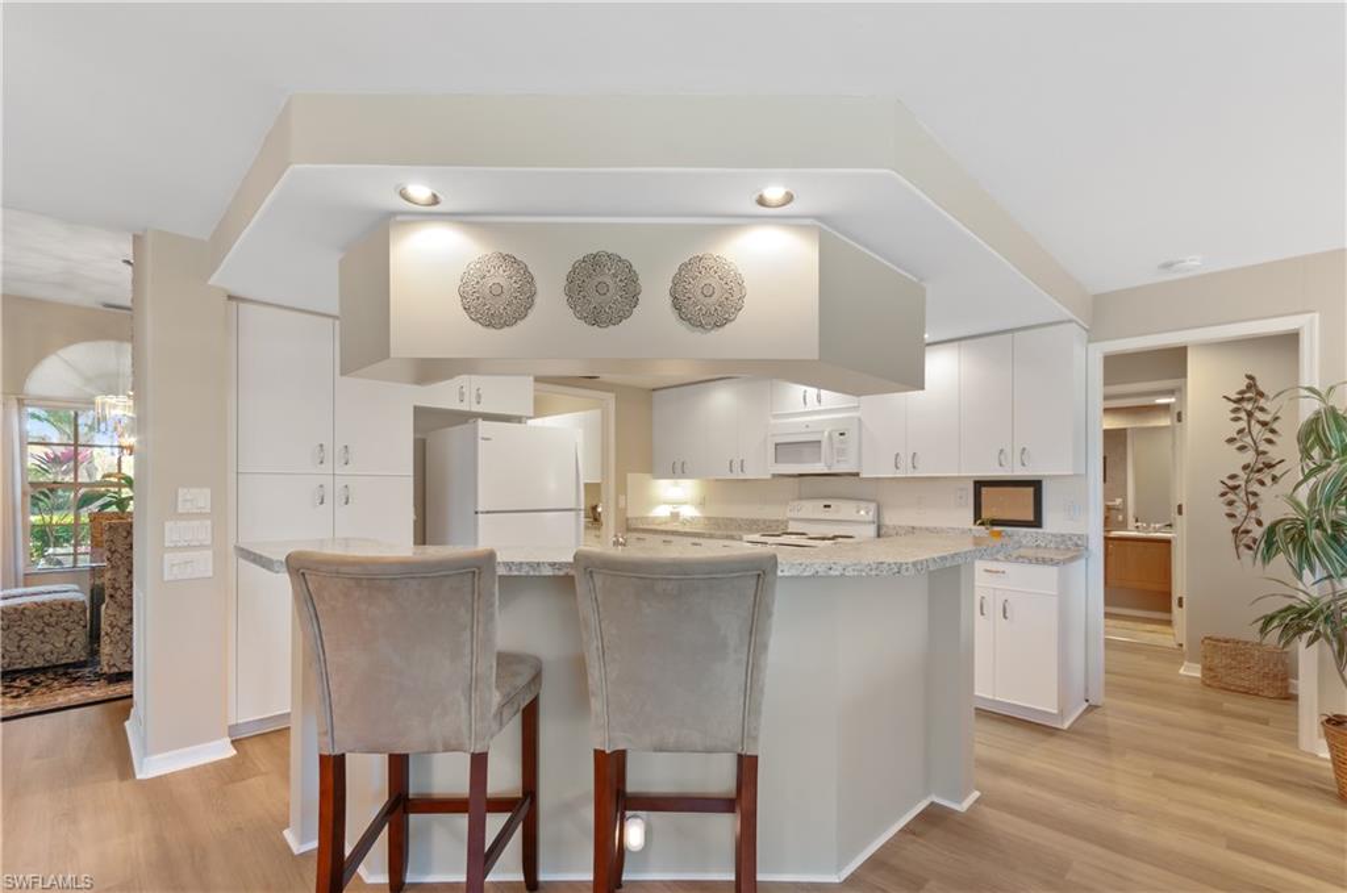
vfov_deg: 77.1
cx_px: 674
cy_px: 446
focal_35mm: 15
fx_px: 560
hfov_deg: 100.5
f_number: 8
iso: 200
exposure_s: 1
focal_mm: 10
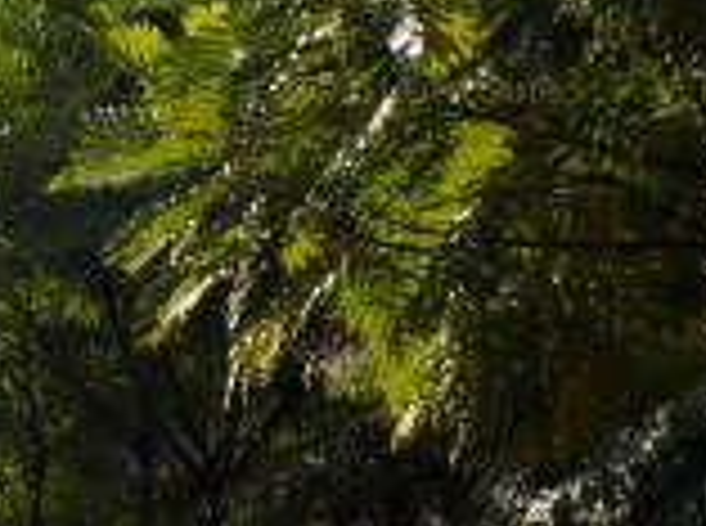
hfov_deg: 14.4
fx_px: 2645
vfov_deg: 11.3
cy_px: 94
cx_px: -261
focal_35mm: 130
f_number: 5.6
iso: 80
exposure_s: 1/250
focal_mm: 6.2
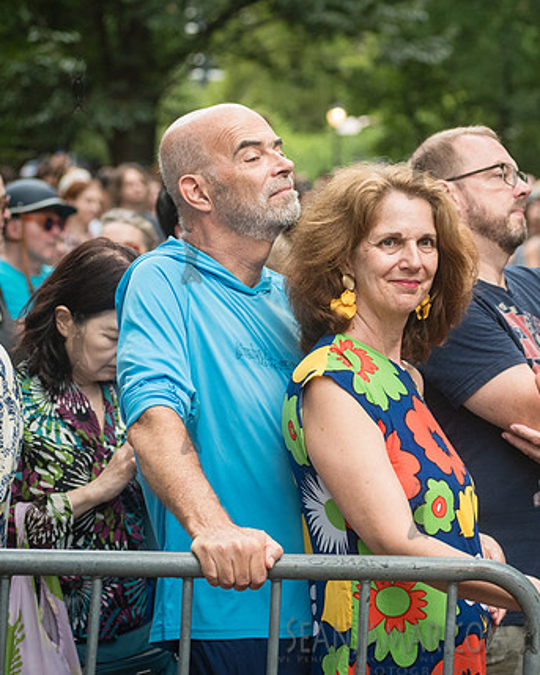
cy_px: 321
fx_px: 2378
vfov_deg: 16.2
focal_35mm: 119
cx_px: 467
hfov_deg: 12.9
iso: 2000
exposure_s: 1/200
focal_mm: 80
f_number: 3.5
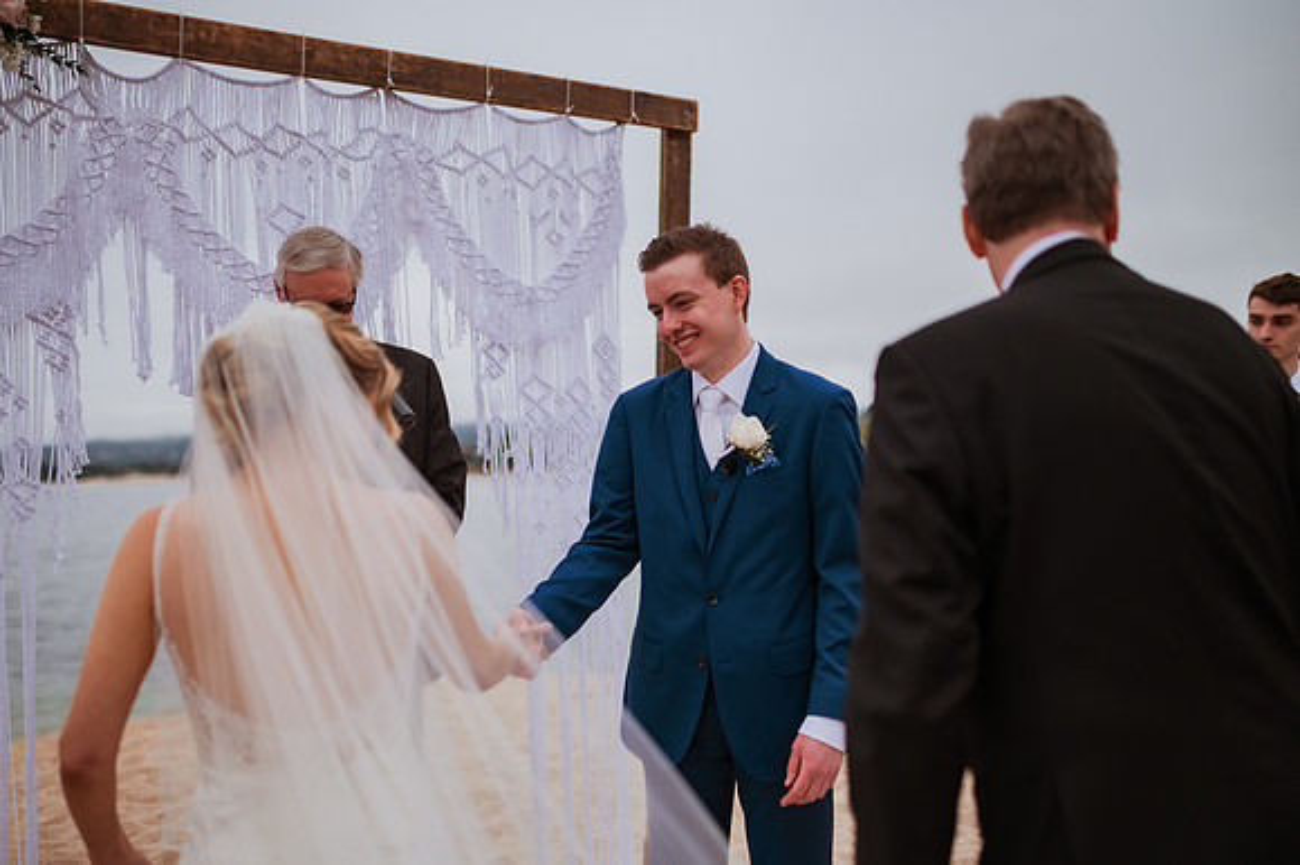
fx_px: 1263
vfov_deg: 37.8
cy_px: 432
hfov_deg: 54.5
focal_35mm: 35
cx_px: 650
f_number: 1.8
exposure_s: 1/5000
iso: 500
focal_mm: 35
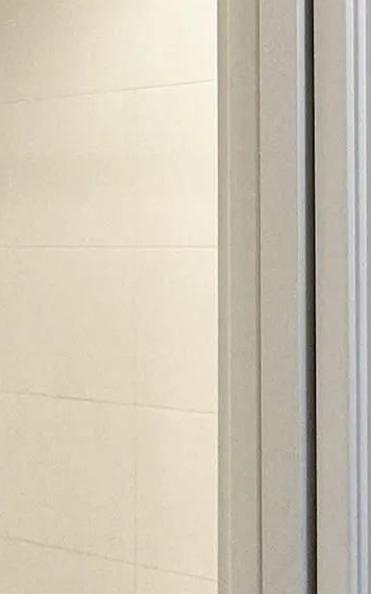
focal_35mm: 80
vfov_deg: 25.8
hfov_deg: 16.2
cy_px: 227
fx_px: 1295
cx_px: 263
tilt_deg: +1.2
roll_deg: +0.5
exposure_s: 1/120
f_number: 2.2
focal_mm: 2.22
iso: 125
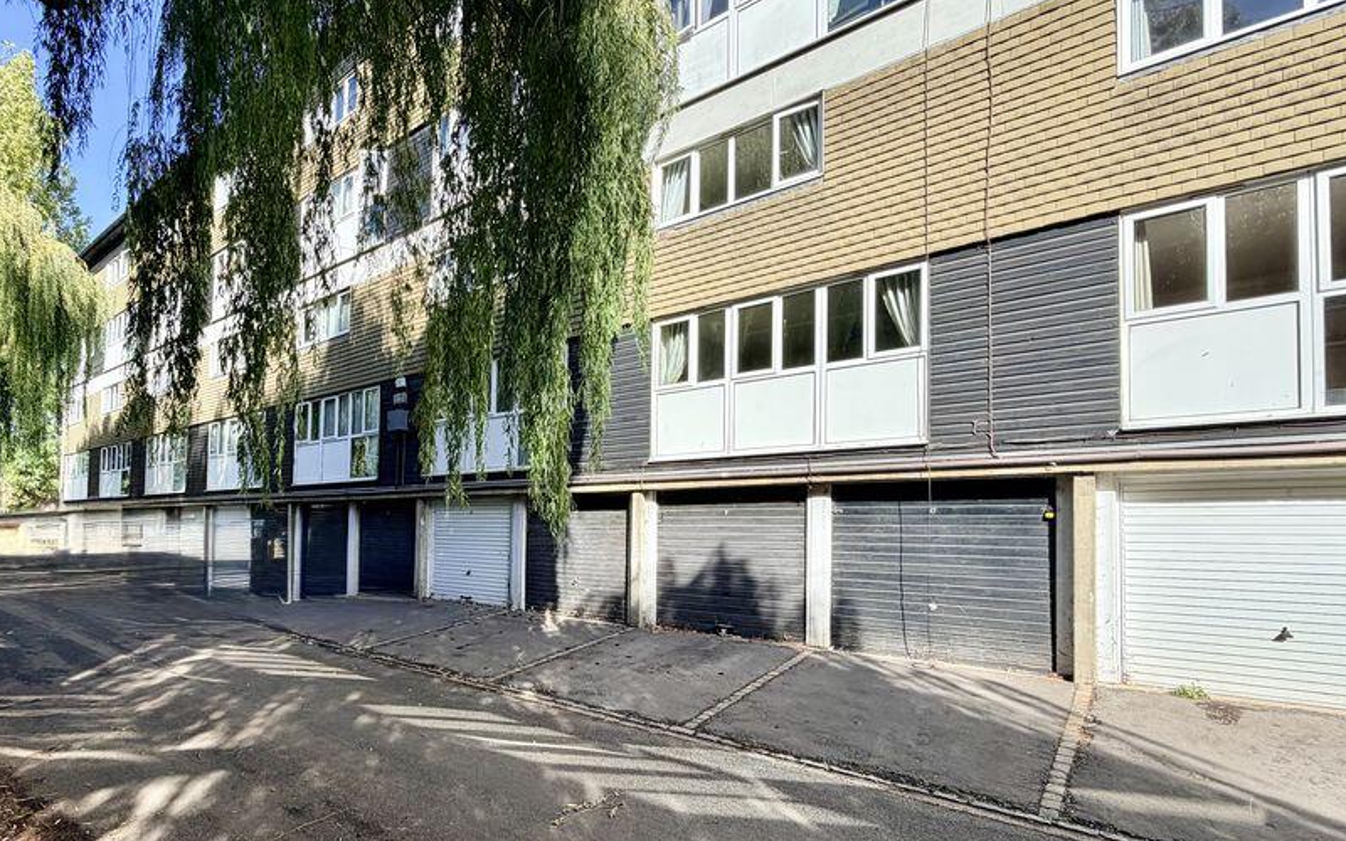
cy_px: 508
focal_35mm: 19
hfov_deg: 86.2
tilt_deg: +2.6
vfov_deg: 61.6
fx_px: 697
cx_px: 500
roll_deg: -1.2
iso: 40
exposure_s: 1/514
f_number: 2.2
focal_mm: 2.22
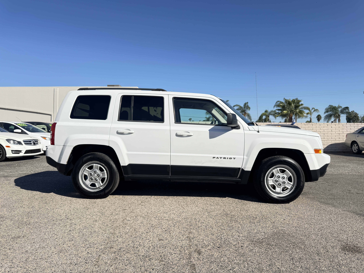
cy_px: 136
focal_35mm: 24
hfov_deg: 71.6
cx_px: 182
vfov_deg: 56.8
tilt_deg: -1.4
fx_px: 252
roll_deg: -0.9
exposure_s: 1/4049
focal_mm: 6.76
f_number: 1.78
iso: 80
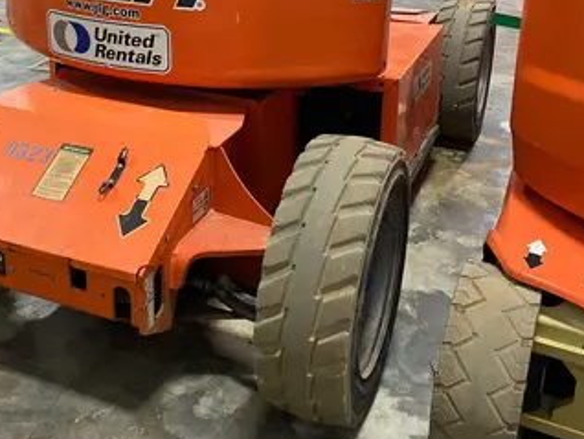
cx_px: 257
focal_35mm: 45
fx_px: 760
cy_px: 80
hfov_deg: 42.0
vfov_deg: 31.3
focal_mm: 4.25
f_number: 1.8
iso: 500
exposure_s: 1/57
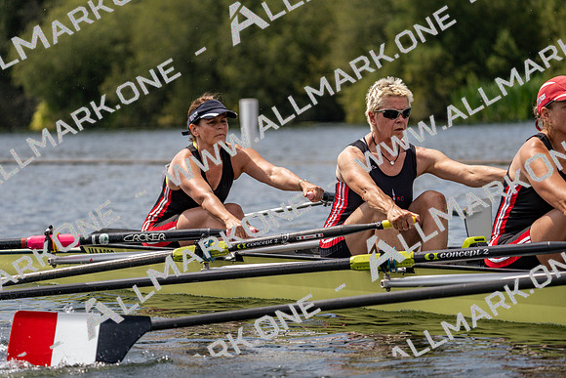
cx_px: 283
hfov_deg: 10.3
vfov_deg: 6.9
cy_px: 189
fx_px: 3145
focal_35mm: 200
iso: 200
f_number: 5.6
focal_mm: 200
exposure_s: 1/1600
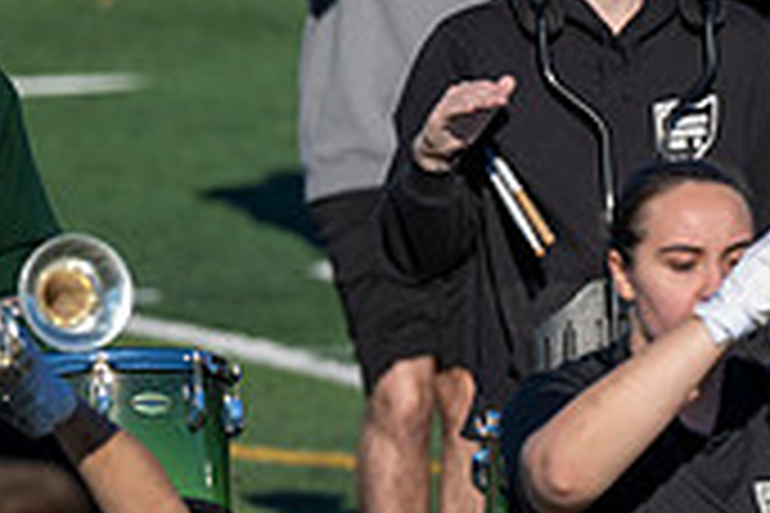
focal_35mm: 679
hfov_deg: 3.0
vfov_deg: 2.0
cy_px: 227
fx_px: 14522
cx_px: 1202
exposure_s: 1/2000
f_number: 4
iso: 160
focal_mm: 200
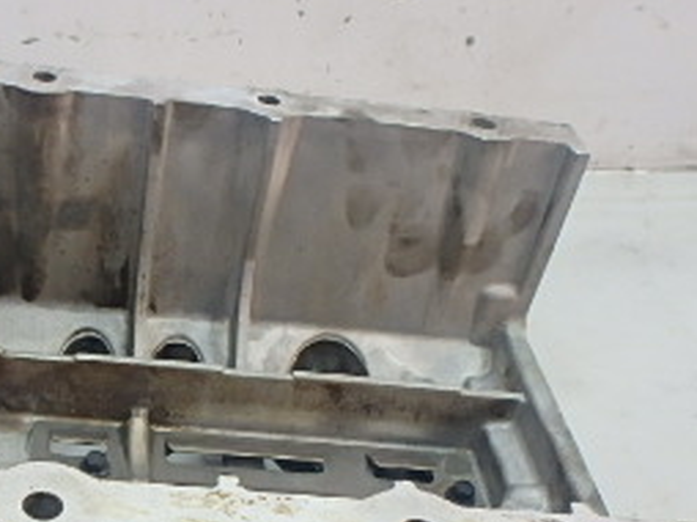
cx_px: 137
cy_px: 519
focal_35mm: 53
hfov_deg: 35.0
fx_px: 1066
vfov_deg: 26.1
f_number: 3.5
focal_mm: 3.7
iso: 200
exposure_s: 1/30
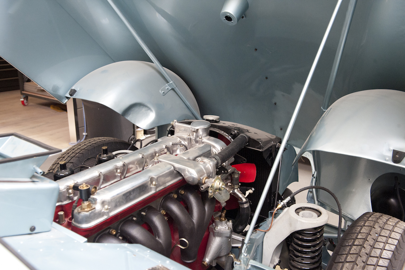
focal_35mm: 35
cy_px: 135
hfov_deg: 54.5
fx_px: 393
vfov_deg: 37.8
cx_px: 202
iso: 3200
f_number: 5.6
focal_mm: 35
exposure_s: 1/40
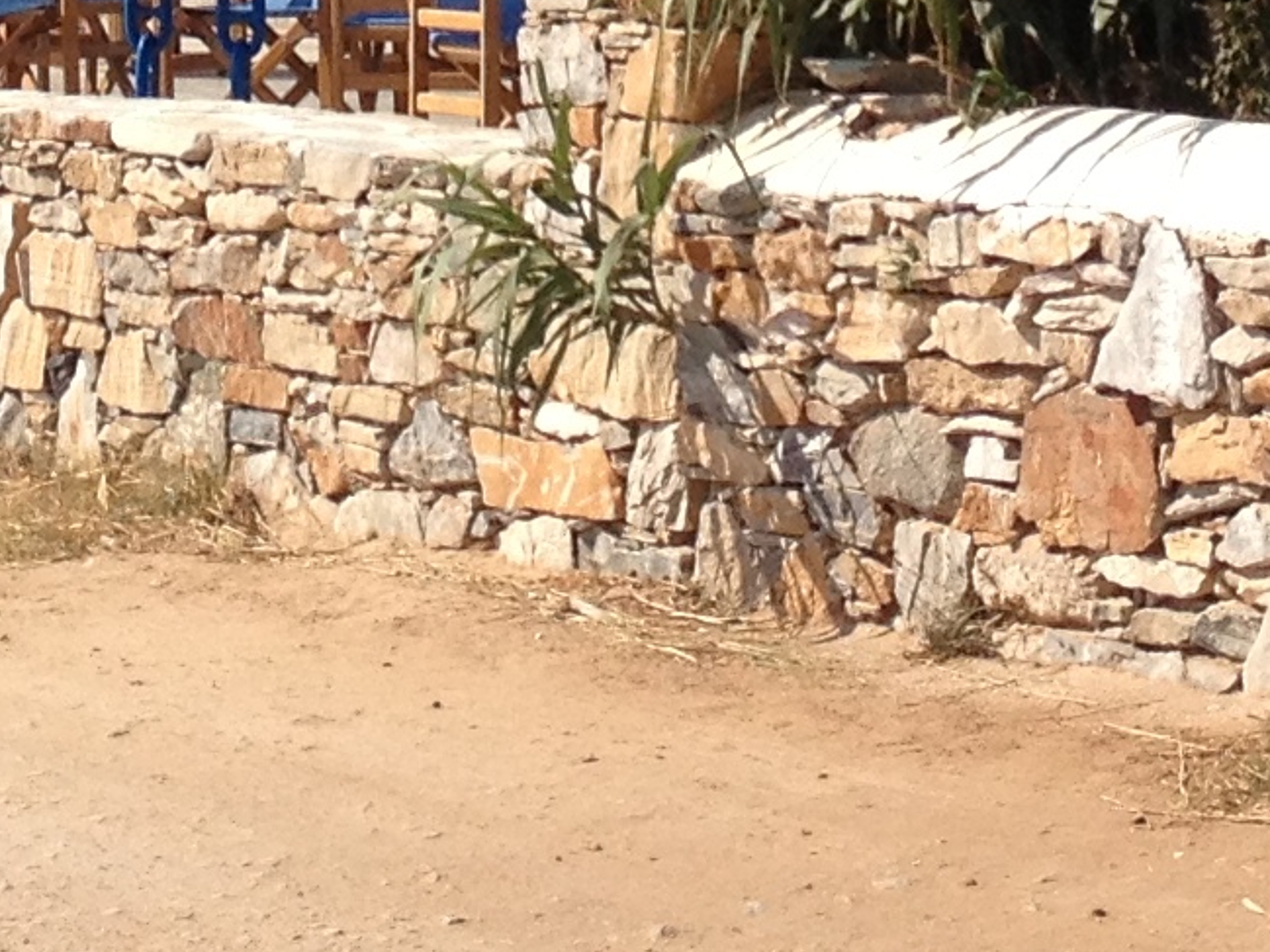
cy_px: -796
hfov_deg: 11.2
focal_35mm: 176
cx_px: 307
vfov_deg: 8.1
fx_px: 6458
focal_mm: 4.28
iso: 50
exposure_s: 1/2208
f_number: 2.4
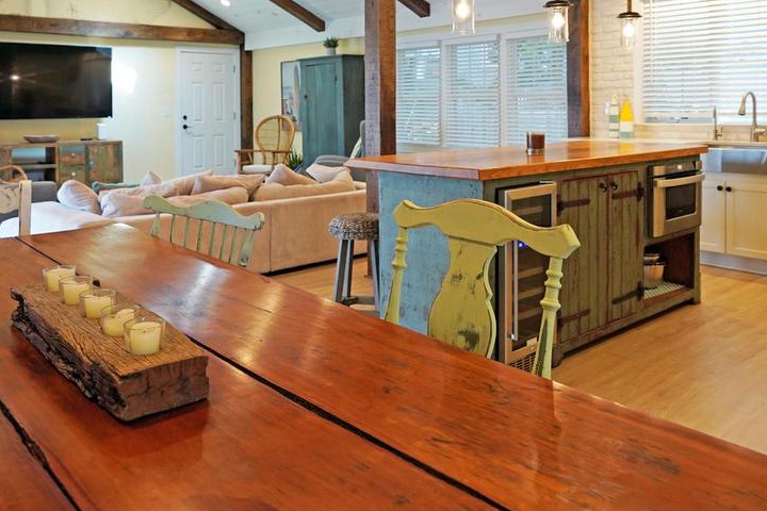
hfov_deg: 58.7
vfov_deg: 39.7
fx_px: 682
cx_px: 357
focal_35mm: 32
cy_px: 113
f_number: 4
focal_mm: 16
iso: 800
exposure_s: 1/160
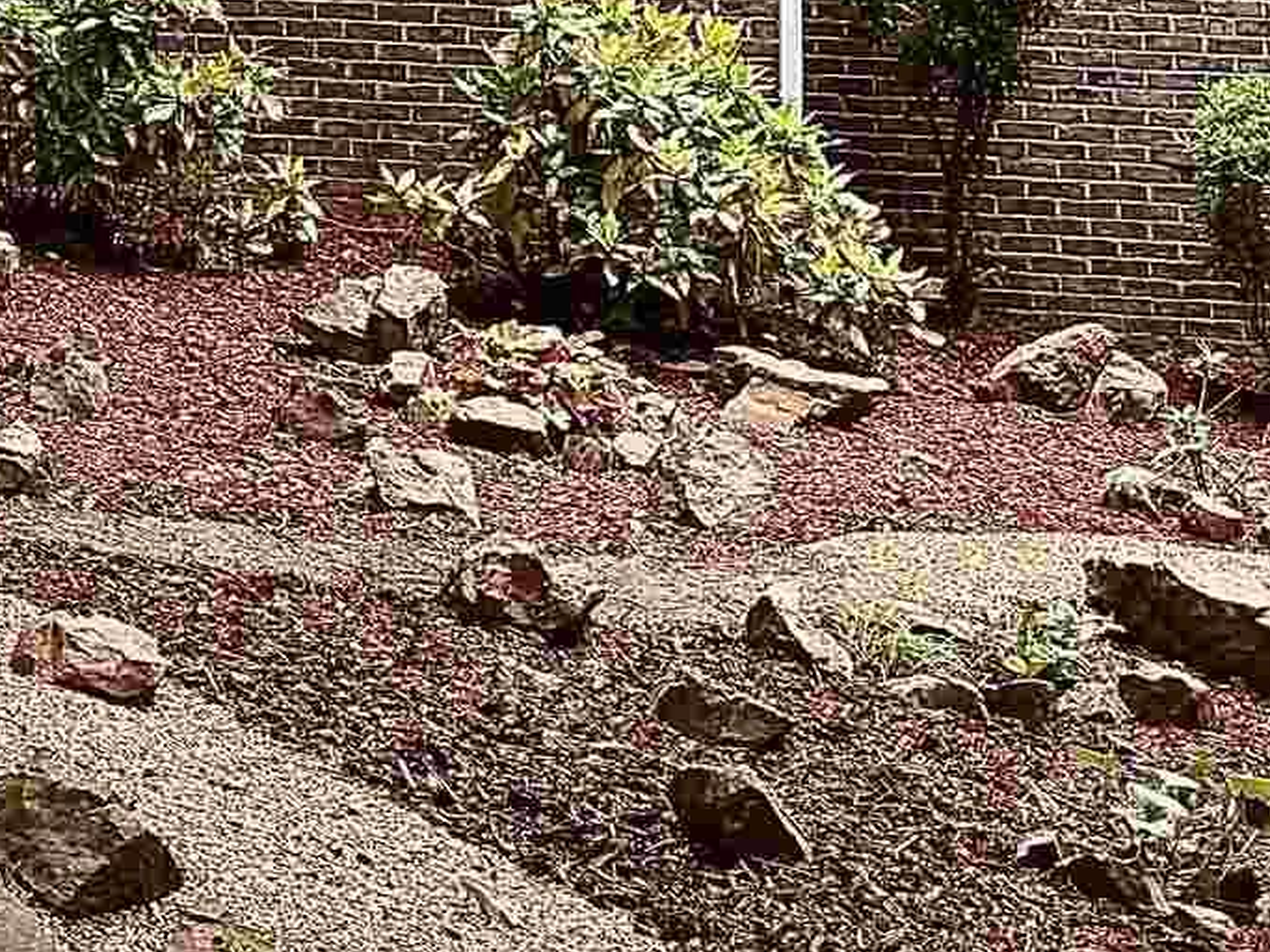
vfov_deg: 12.7
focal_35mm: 108
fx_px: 3962
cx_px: -262
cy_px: -679
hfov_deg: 17.4
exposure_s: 1/301
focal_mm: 6.76
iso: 100
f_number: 1.78
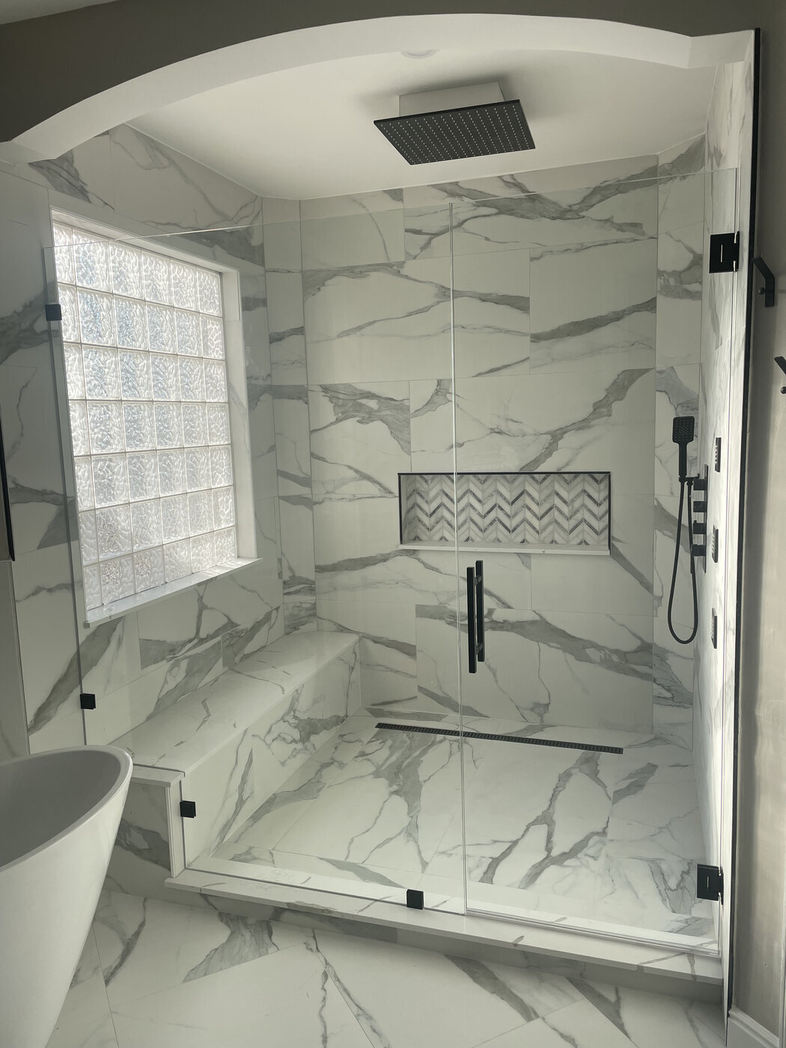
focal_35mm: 26
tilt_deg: -7.3
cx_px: 393
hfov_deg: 53.1
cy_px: 524
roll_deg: +2.0
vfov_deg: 67.3
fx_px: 787
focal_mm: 4.2
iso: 32
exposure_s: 1/1114
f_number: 1.6
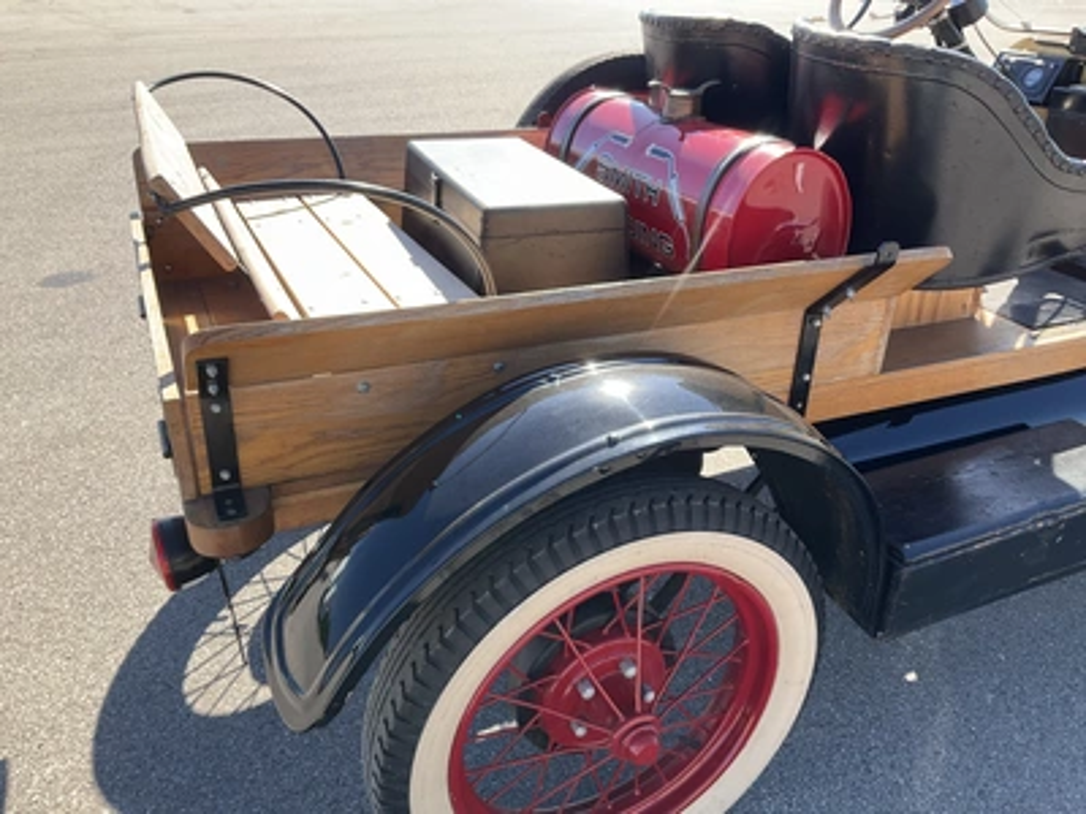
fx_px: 910
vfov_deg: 48.2
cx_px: 543
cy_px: 407
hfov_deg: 61.7
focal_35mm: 29
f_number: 1.8
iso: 25
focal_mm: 3
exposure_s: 1/419
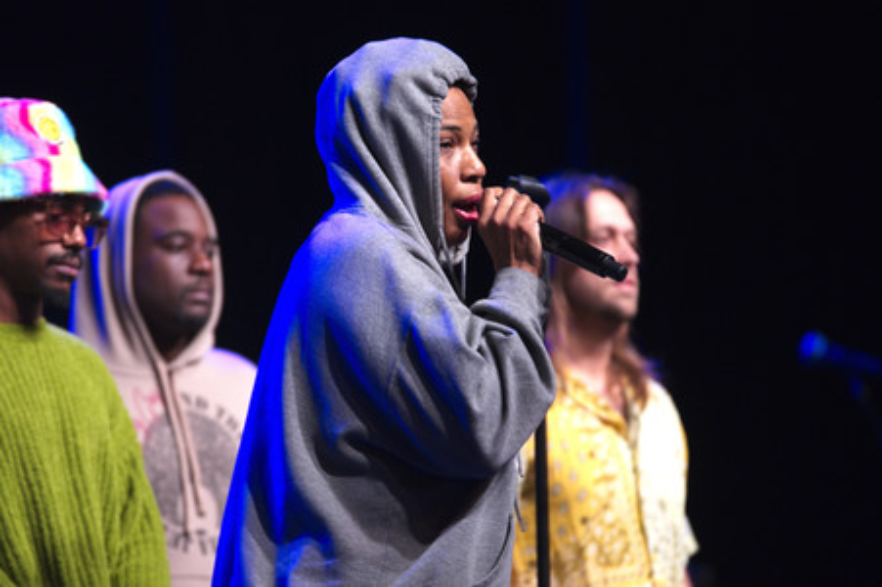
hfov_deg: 6.9
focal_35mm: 300
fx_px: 7344
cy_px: 294
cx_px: 441
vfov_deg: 4.6
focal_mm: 300
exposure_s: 1/50
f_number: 2.8
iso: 1600
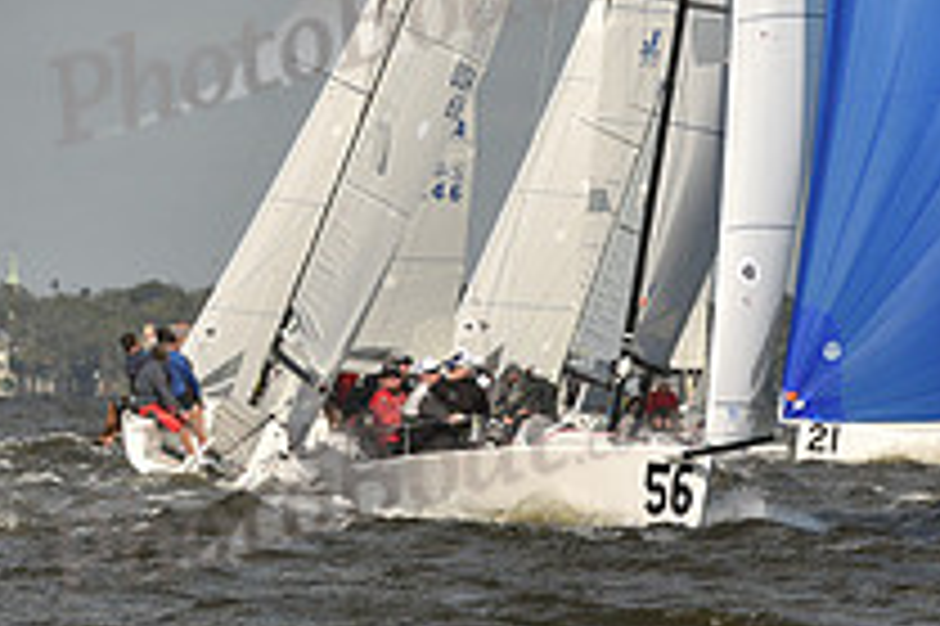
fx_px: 23924
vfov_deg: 1.5
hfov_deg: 2.2
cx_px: -180
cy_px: -142
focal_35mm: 917
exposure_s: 1/1000
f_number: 14
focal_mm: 330
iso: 500
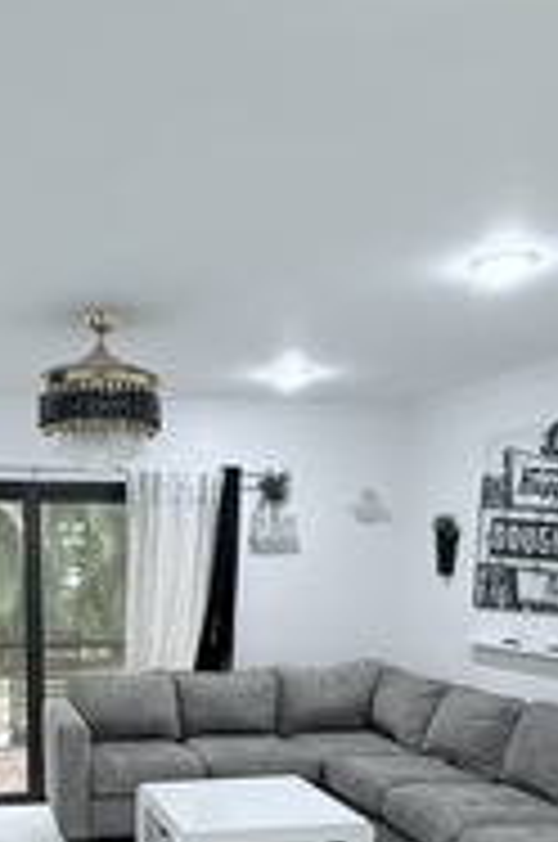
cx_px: 119
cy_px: 743
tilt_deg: -11.4
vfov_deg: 45.4
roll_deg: -0.5
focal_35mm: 39
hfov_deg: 33.2
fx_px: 910
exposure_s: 1/120
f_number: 2.2
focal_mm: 2.22
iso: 250
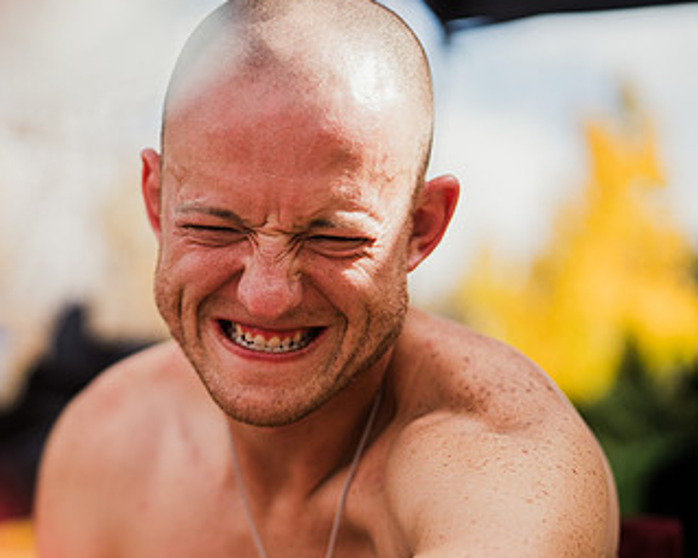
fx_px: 1817
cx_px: 99
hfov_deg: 21.4
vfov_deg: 17.4
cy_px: 395
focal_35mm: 88
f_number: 1.4
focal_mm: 50
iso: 100
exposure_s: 1/2500
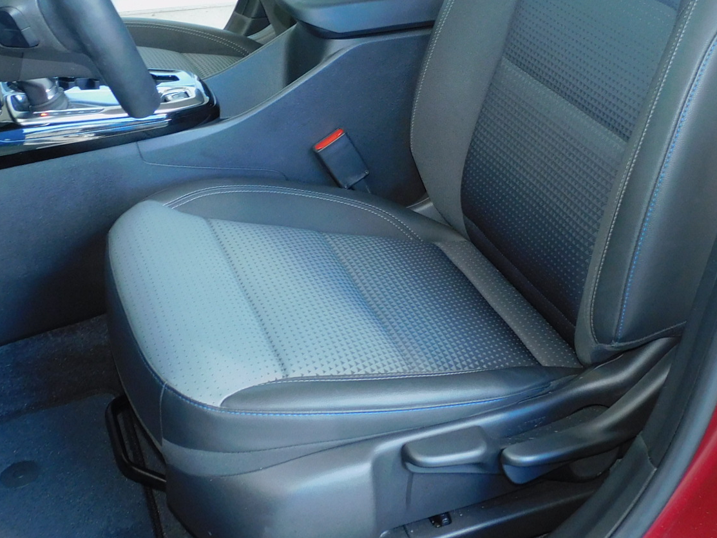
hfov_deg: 38.8
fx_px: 1015
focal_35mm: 49
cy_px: 91
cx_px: 405
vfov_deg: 28.9
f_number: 3.3
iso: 140
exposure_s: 1/30
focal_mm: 4.3
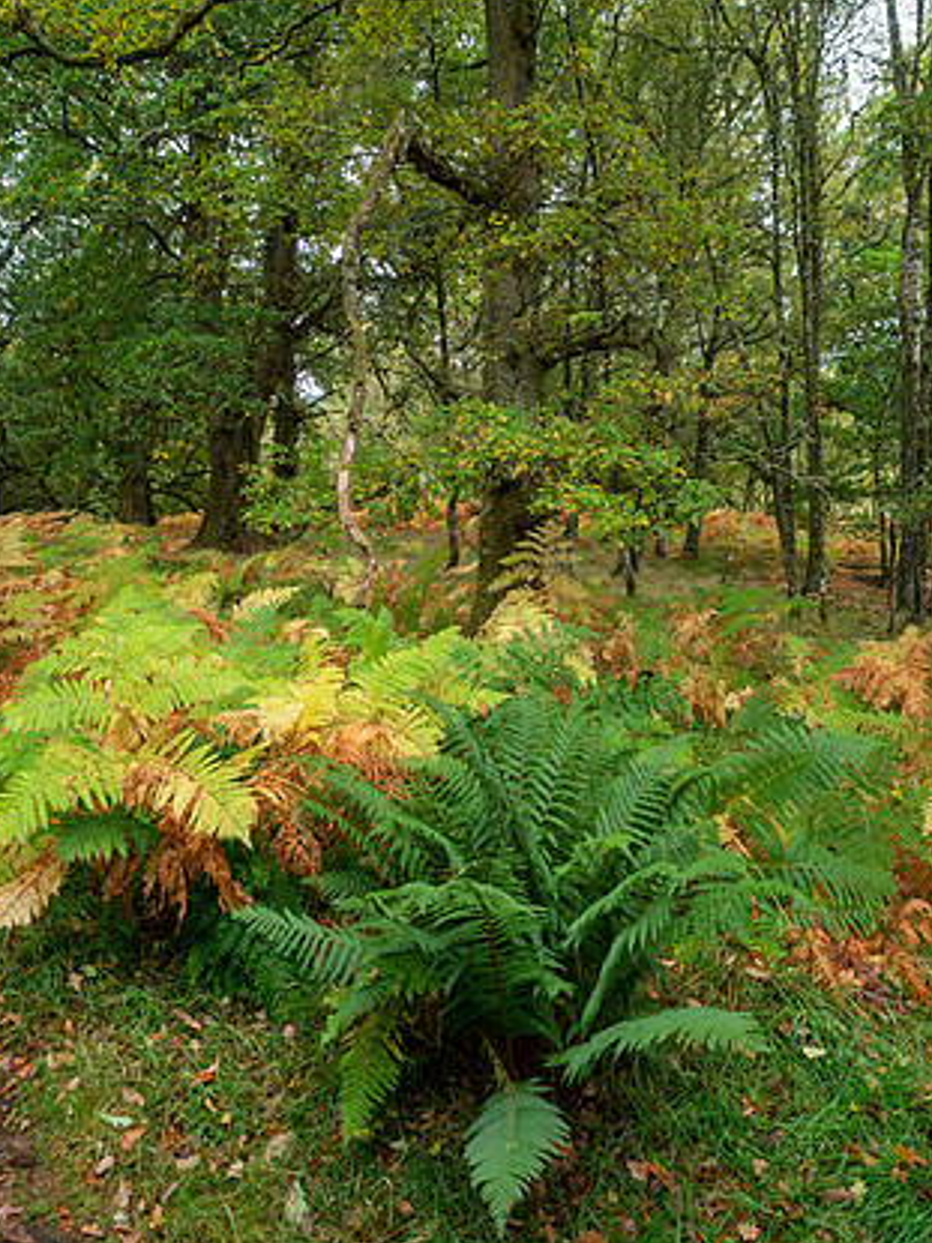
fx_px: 934
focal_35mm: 26
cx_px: 436
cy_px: 587
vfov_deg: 67.3
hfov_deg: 53.0
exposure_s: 1/25
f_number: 4
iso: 200
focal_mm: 12
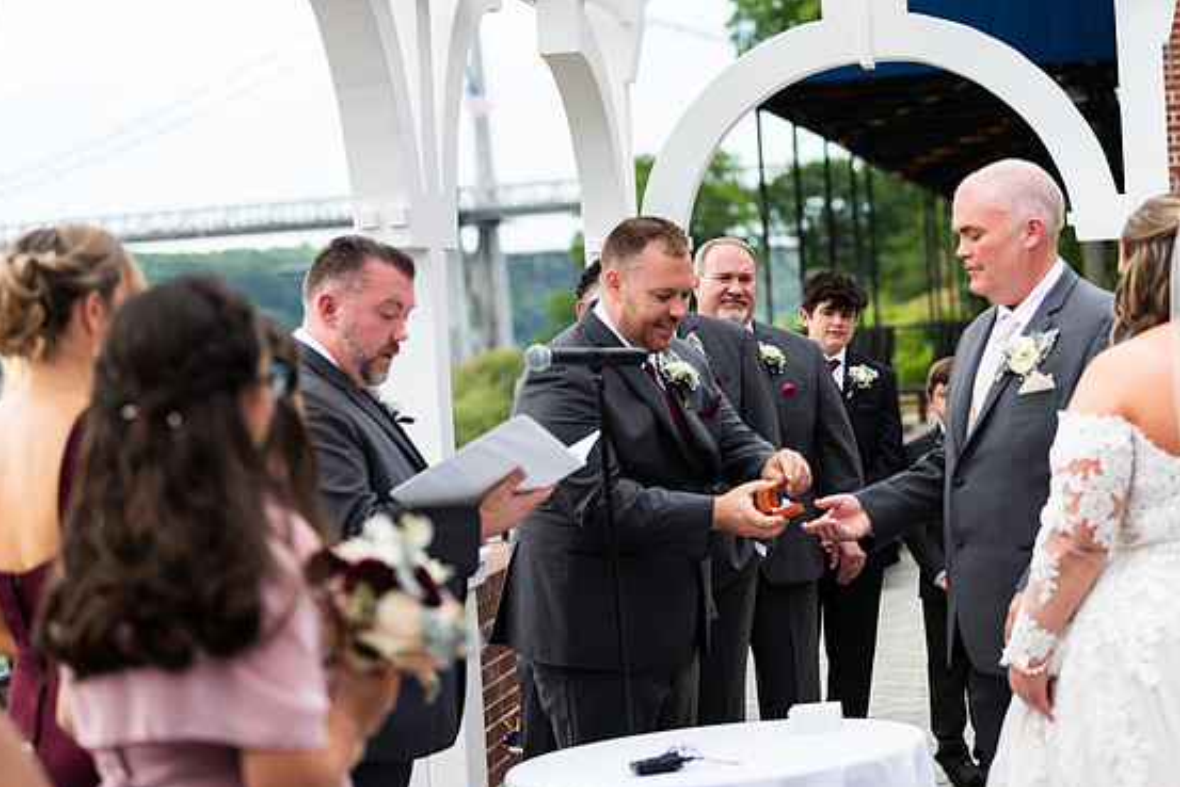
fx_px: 2819
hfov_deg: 23.6
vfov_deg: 15.9
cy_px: 411
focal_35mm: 86
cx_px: 606
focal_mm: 82
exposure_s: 1/400
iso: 64
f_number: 2.8
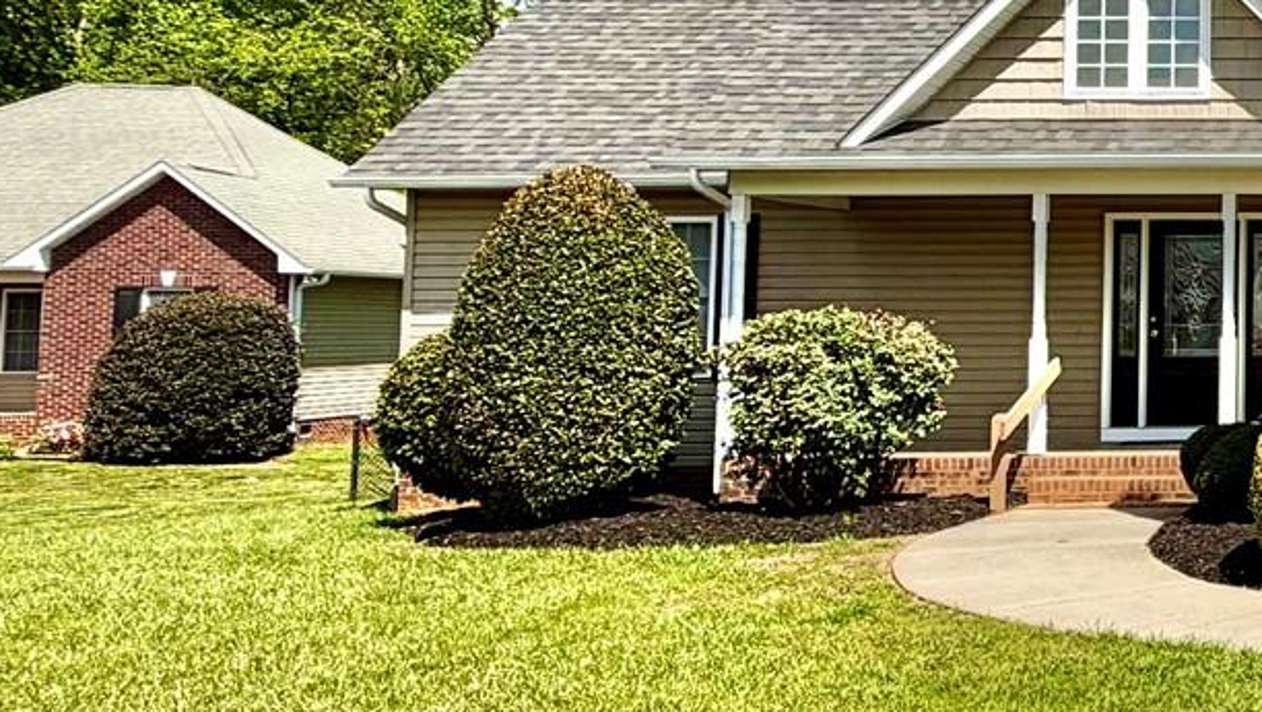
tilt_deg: +3.7
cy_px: 211
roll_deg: +1.3
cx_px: 1738
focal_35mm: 51
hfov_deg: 29.9
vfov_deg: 23.4
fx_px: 1708
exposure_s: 1/1033
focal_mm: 2.22
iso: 20
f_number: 2.2
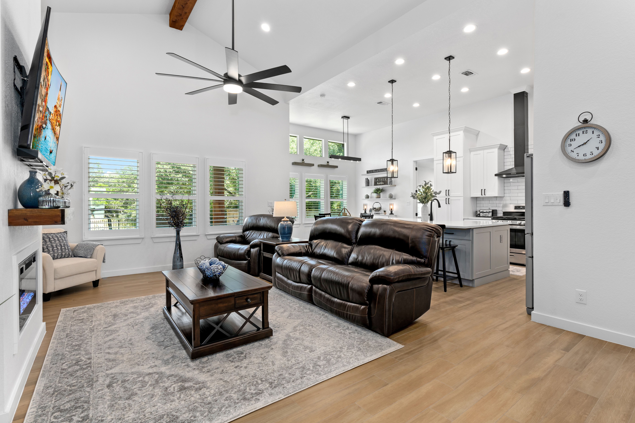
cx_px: 324
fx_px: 300
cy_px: 208
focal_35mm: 17
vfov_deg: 70.4
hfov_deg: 93.3
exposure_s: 1/4
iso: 320
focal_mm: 16
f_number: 8
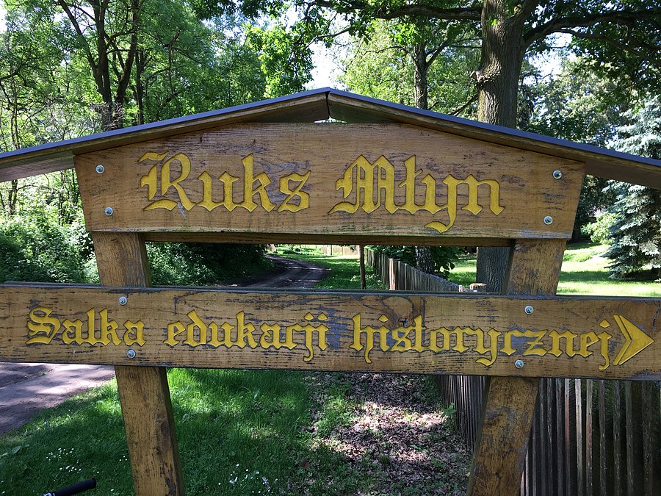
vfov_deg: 48.2
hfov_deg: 61.7
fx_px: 554
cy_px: 248
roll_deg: -1.0
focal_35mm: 29
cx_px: 330
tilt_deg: -2.2
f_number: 2.2
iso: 25
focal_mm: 4.15
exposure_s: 1/127
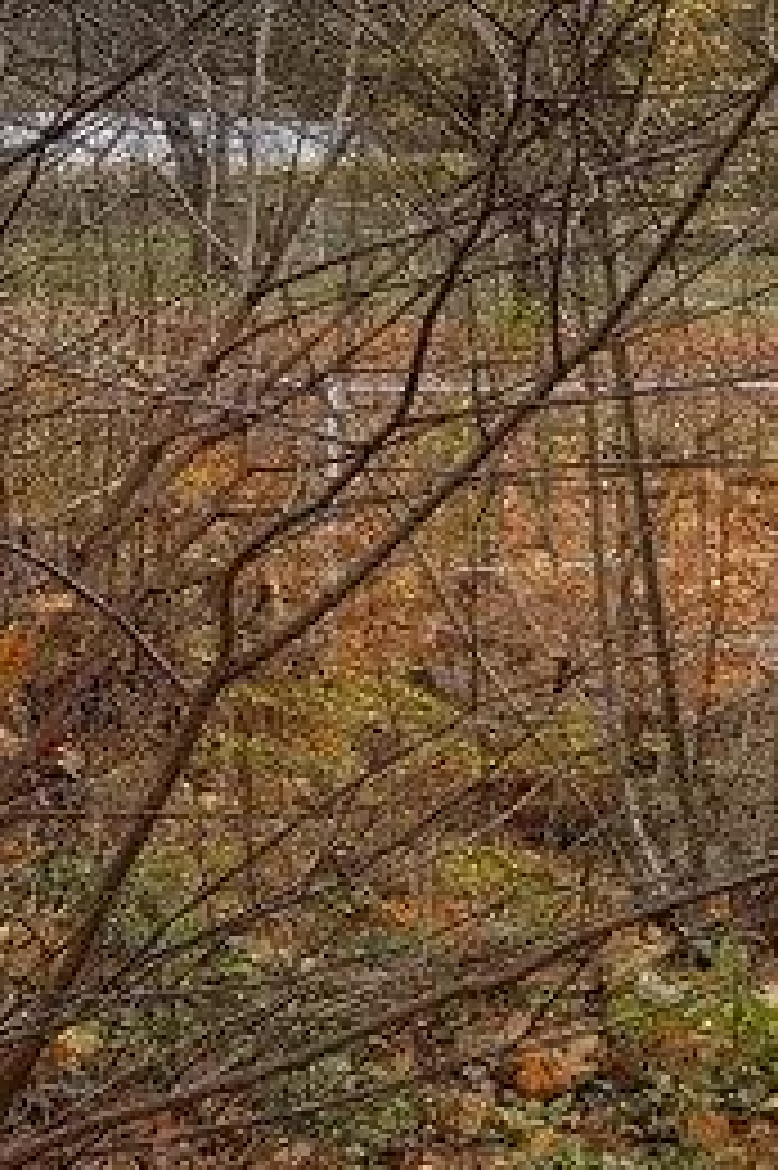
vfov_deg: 20.4
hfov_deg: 12.1
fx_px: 3246
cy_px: 648
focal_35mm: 100
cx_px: 1565
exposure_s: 1/712
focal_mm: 4.2
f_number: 1.7
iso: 40
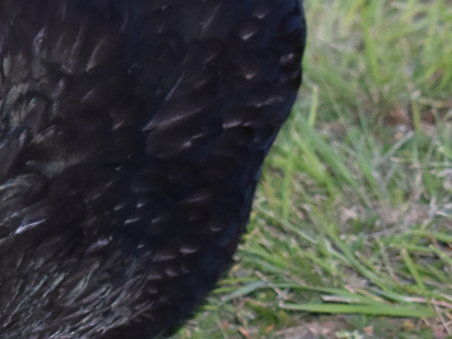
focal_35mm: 365
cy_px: 43
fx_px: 4768
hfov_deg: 5.3
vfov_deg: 4.1
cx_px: -554
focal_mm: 55
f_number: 5.6
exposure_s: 1/60
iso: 800
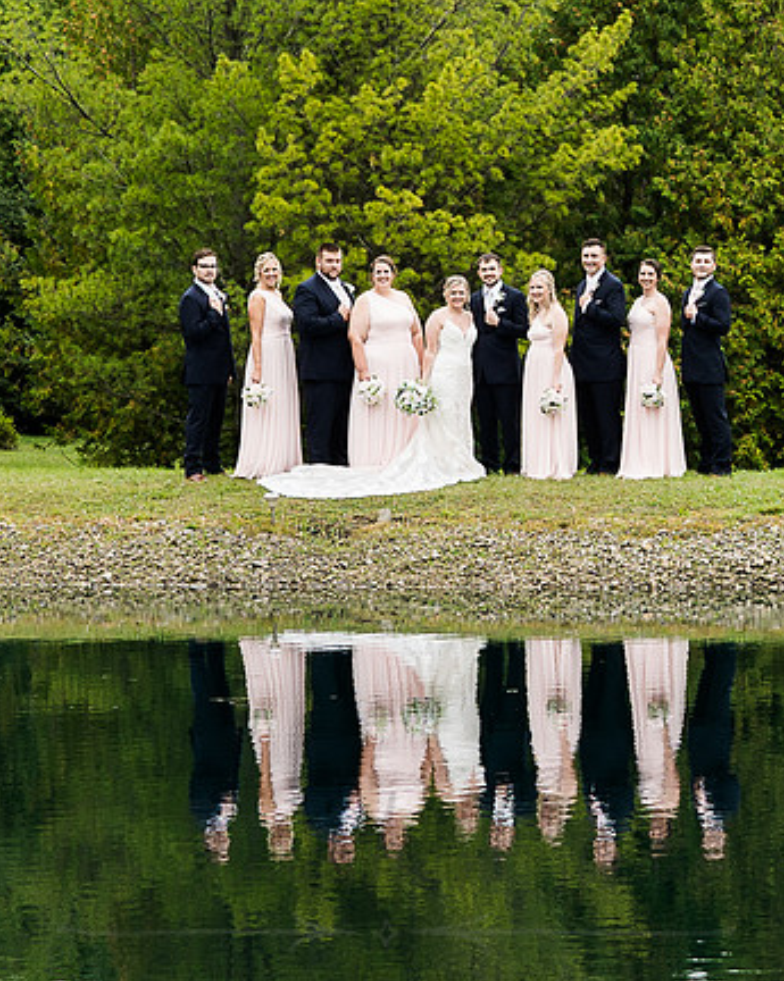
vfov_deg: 12.0
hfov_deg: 9.6
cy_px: 286
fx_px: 4646
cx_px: 520
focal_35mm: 160
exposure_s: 1/125
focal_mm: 28
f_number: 5.6
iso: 100
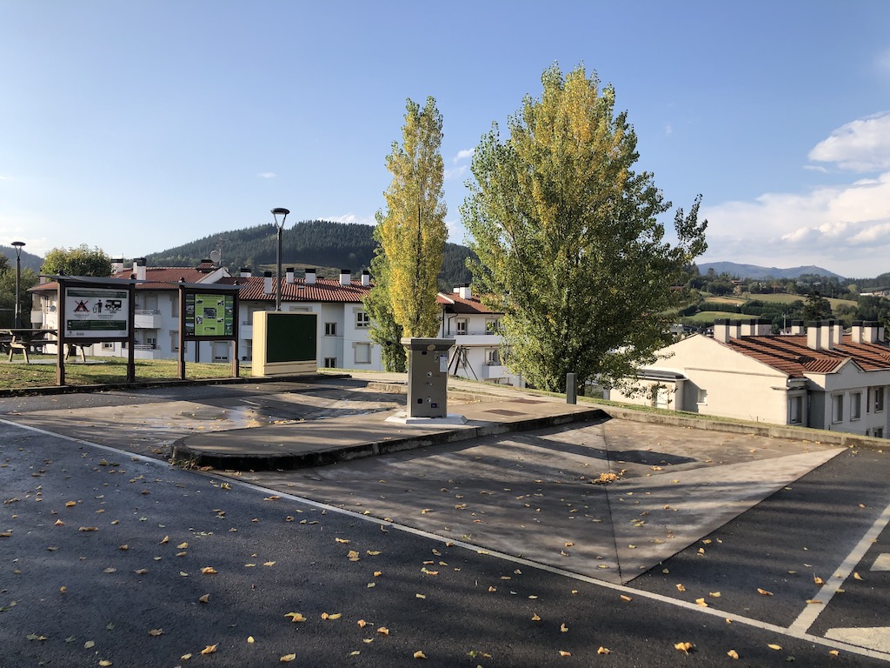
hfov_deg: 63.4
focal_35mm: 28
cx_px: 445
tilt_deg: -1.1
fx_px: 720
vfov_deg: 49.7
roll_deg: -0.3
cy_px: 334
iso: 20
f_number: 1.8
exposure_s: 1/1600
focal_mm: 3.99
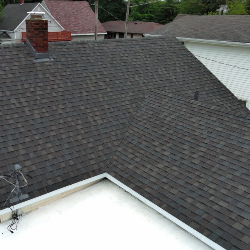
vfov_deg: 43.9
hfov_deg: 43.0
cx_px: 75
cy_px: 127
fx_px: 310
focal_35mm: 38
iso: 100
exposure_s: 1/352
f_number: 2.8
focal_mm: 10.57
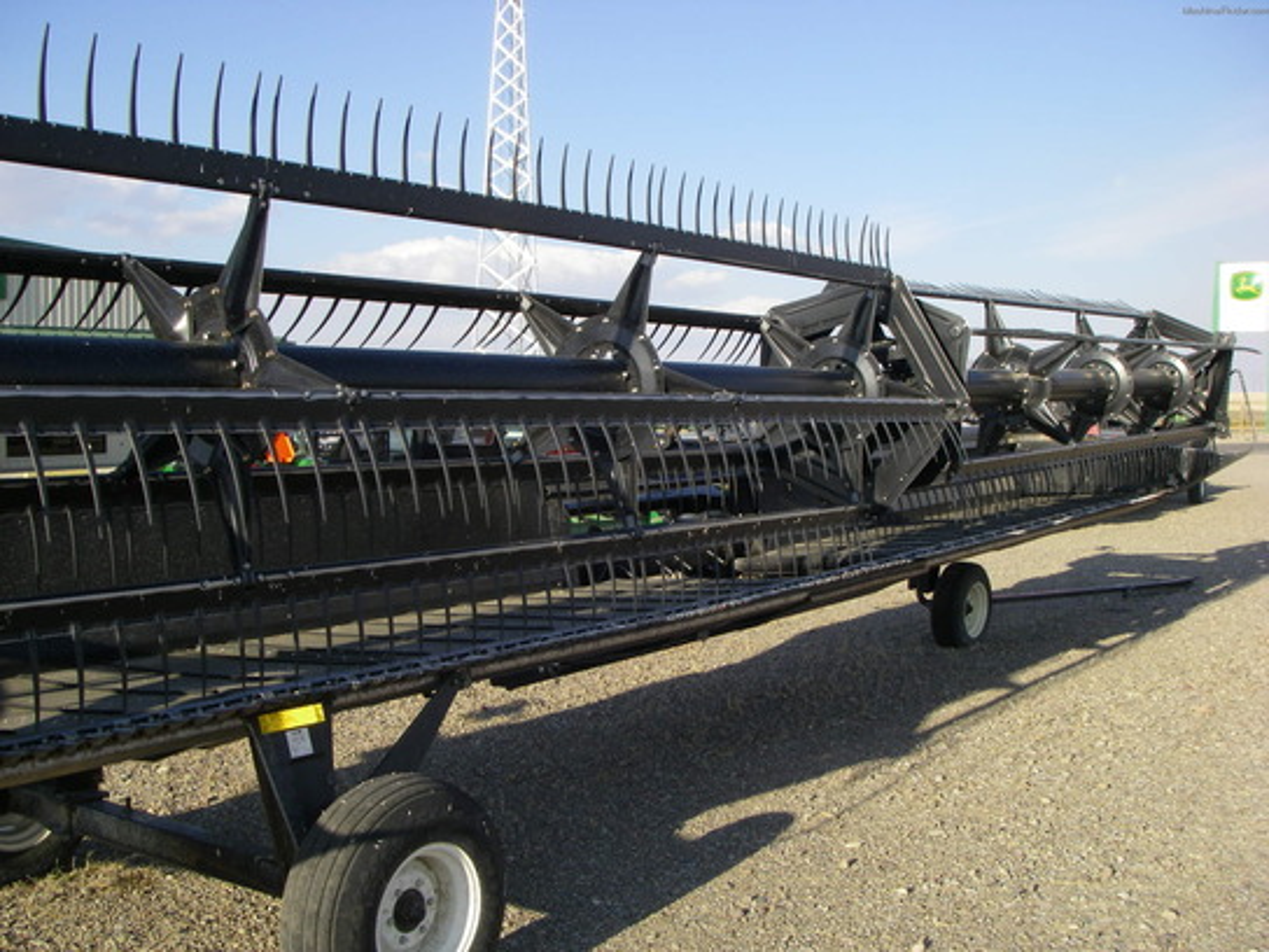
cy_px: 476
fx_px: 1393
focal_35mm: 38
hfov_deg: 49.0
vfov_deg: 37.7
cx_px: 634
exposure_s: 1/125
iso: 64
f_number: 6.6
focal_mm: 6.3
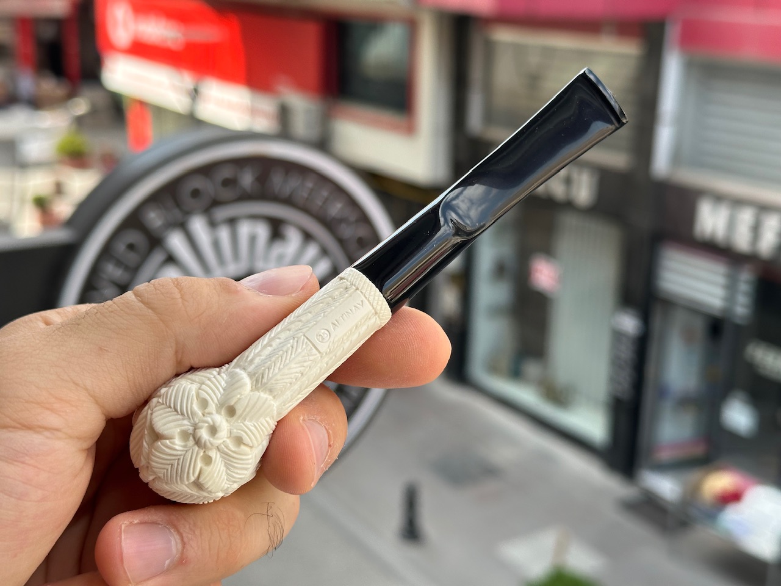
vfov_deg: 30.3
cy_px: 293
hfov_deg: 39.7
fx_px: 1083
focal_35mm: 48
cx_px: 390
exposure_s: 1/634
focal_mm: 6.86
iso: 64
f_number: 1.78
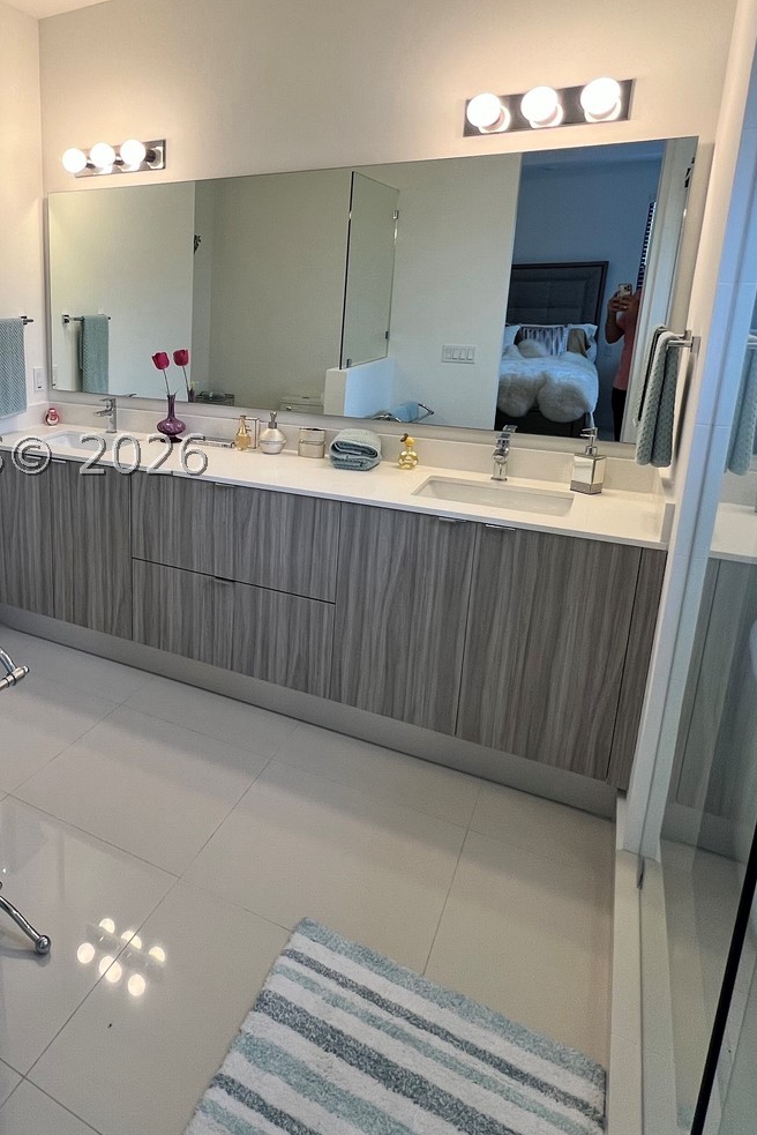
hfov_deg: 53.1
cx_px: 140
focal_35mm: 22
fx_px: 693
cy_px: 455
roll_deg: +0.6
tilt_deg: -12.2
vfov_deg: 77.7
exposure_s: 1/120
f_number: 1.8
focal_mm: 1.57
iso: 64
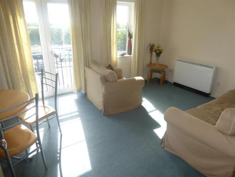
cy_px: 88
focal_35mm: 24
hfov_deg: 71.6
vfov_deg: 56.8
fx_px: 163
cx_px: 118
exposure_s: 1/125
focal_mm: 4.3
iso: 100
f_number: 3.5
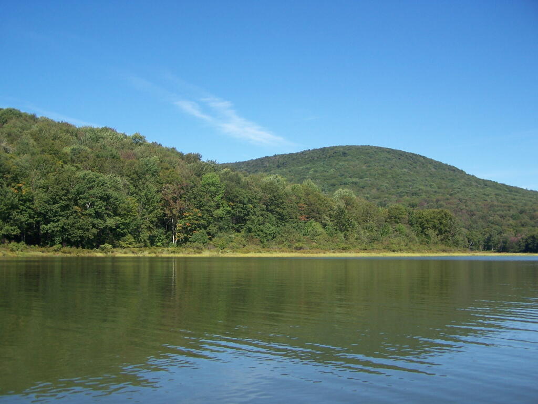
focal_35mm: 38
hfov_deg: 49.0
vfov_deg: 37.7
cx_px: 269
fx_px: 591
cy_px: 202
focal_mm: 6.3
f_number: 2.8
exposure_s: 1/1000
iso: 80
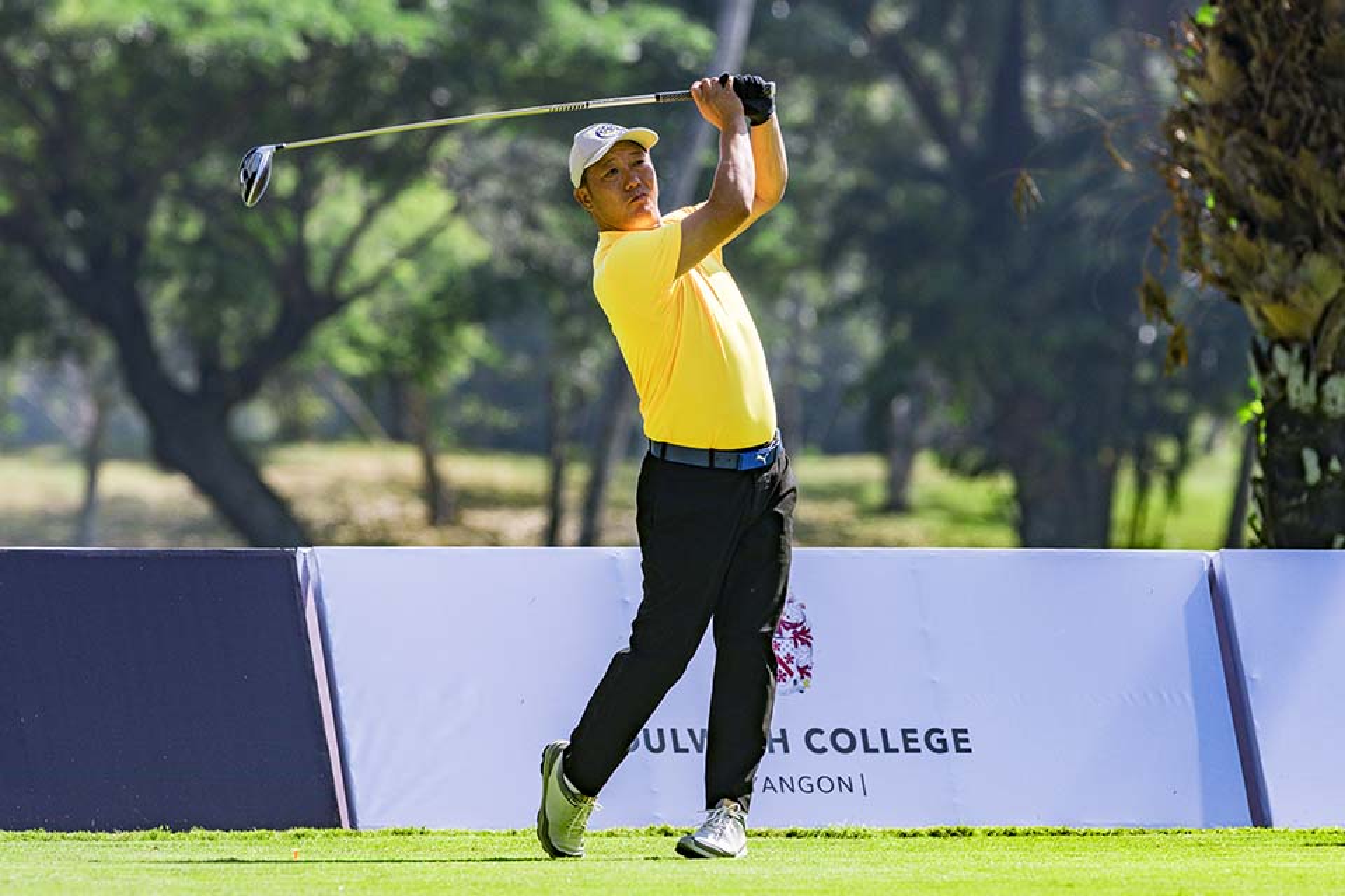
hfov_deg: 5.2
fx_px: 14943
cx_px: 672
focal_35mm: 400
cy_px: 448
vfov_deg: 3.4
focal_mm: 400
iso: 400
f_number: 7.1
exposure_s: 1/1250
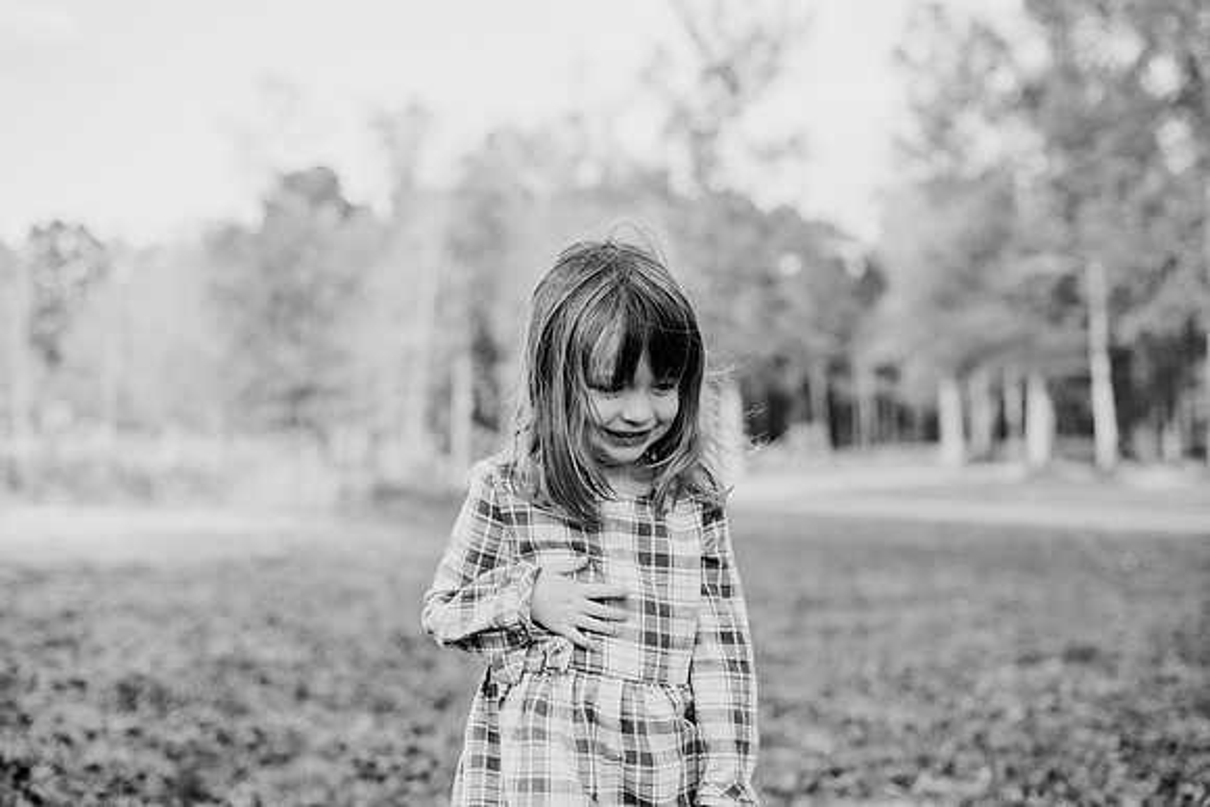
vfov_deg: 27.0
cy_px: 404
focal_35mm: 50
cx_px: 605
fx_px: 1681
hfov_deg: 39.6
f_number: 2.8
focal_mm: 50
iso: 500
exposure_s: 1/1000
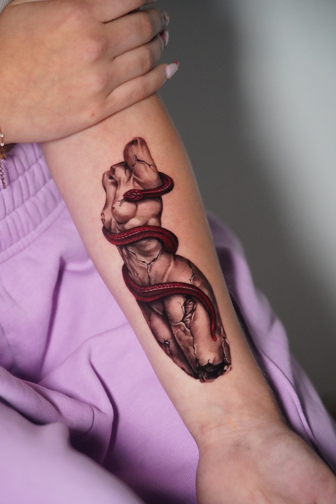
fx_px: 1176
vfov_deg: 24.2
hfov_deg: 16.3
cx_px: 168
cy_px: 252
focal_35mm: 84
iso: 12800
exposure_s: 1/100
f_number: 4
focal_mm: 84
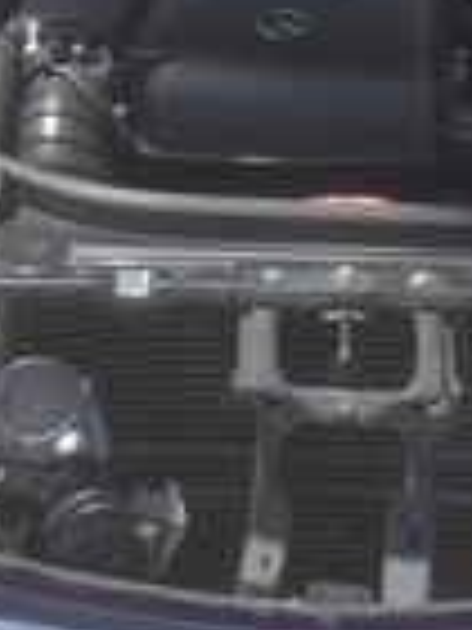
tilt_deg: -15.7
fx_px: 2127
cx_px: 373
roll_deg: +0.2
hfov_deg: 12.6
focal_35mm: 117
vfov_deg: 16.1
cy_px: -135
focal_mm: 4.12
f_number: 2.4
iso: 50
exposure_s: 1/553
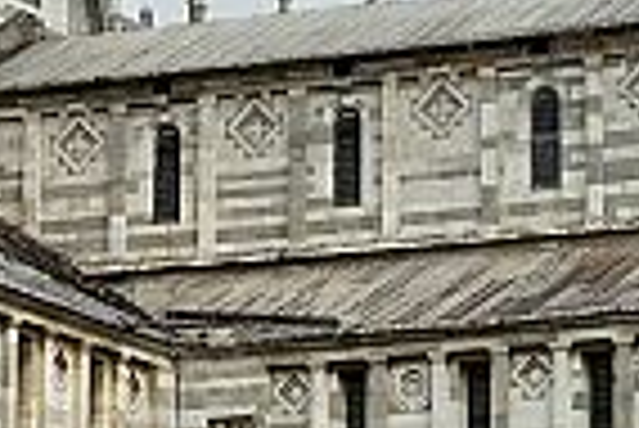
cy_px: 288
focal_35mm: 248
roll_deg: +0.0
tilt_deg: +10.9
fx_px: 4406
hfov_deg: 8.3
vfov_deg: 5.6
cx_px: 418
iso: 25
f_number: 2
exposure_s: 1/1712
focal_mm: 6
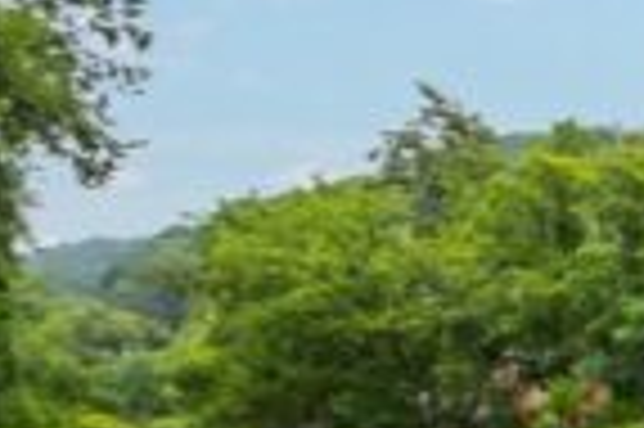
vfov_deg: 13.4
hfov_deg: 12.5
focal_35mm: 101
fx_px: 1805
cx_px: 1774
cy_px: 403
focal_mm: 12
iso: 100
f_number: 6.3
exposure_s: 1/200
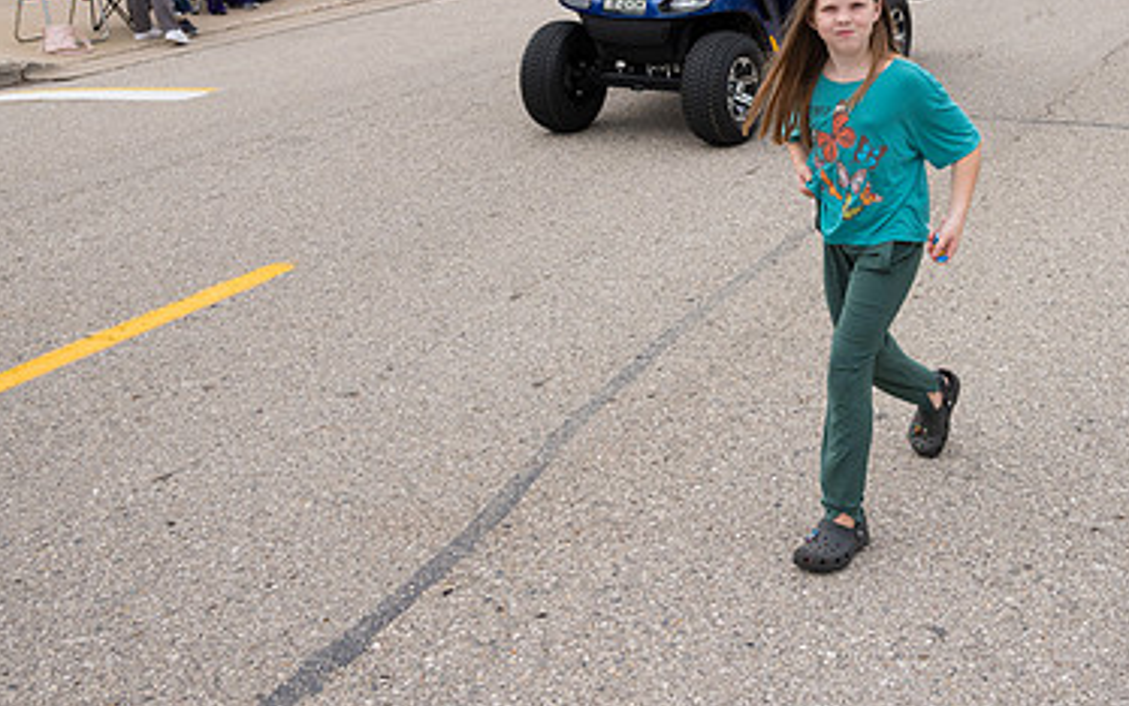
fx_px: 1508
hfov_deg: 40.5
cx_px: 764
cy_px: 189
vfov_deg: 26.1
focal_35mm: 49
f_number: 6.3
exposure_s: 1/1000
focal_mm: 31
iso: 640
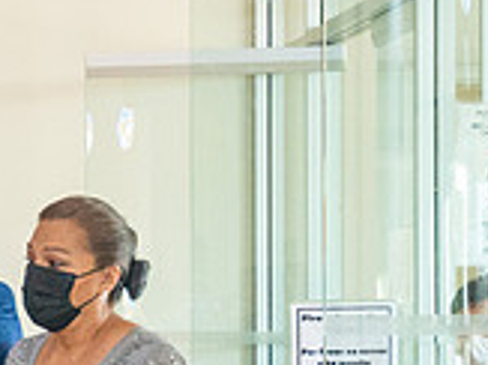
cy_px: 396
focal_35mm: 225
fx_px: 3170
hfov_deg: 8.5
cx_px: -402
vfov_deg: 6.6
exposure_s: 1/250
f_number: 4
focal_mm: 41
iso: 1600
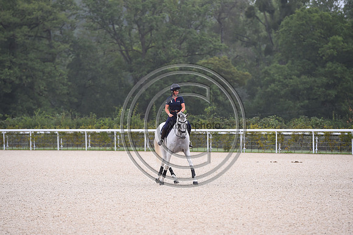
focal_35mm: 200
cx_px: 176
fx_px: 1960
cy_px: 118
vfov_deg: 6.9
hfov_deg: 10.3
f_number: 5
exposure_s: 1/800
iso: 800
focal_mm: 200
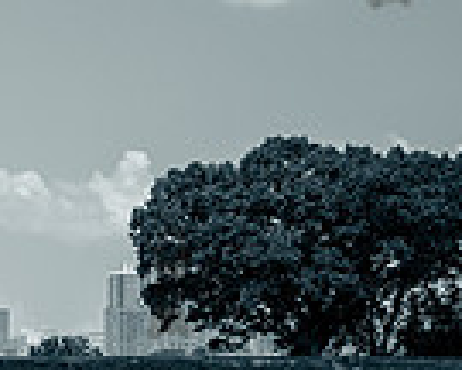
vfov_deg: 10.3
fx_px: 1996
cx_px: -176
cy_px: 500
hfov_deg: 12.7
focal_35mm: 146
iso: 400
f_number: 5.6
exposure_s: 1/3200
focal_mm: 32
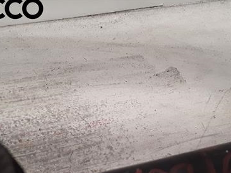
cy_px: 149
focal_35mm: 49
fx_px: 327
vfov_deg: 28.7
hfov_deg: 38.9
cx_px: 124
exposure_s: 1/168
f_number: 1.9
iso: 100
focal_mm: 2.91
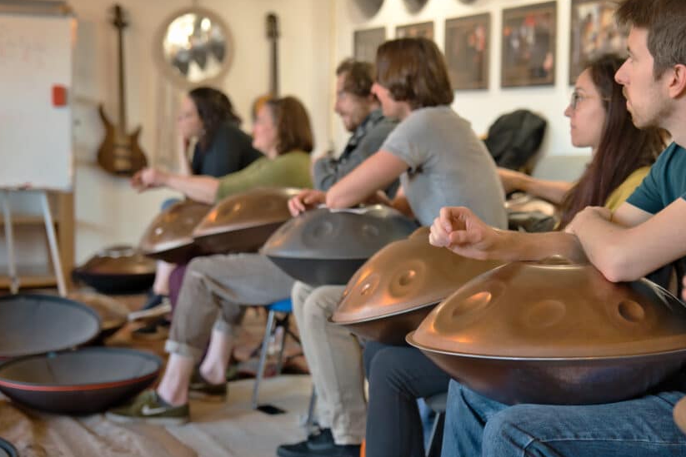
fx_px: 1163
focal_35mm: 61
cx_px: 419
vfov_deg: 22.3
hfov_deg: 32.8
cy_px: 227
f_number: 2.8
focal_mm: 49
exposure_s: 1/100
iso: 1250
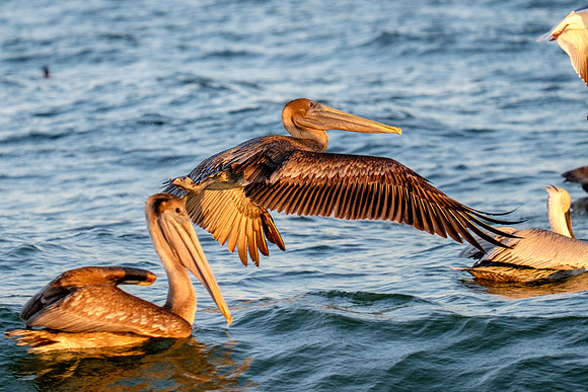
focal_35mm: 402
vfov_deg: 3.4
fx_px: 6566
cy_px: 133
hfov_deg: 5.1
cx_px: 248
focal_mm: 200
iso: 800
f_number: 5.6
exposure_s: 1/1000
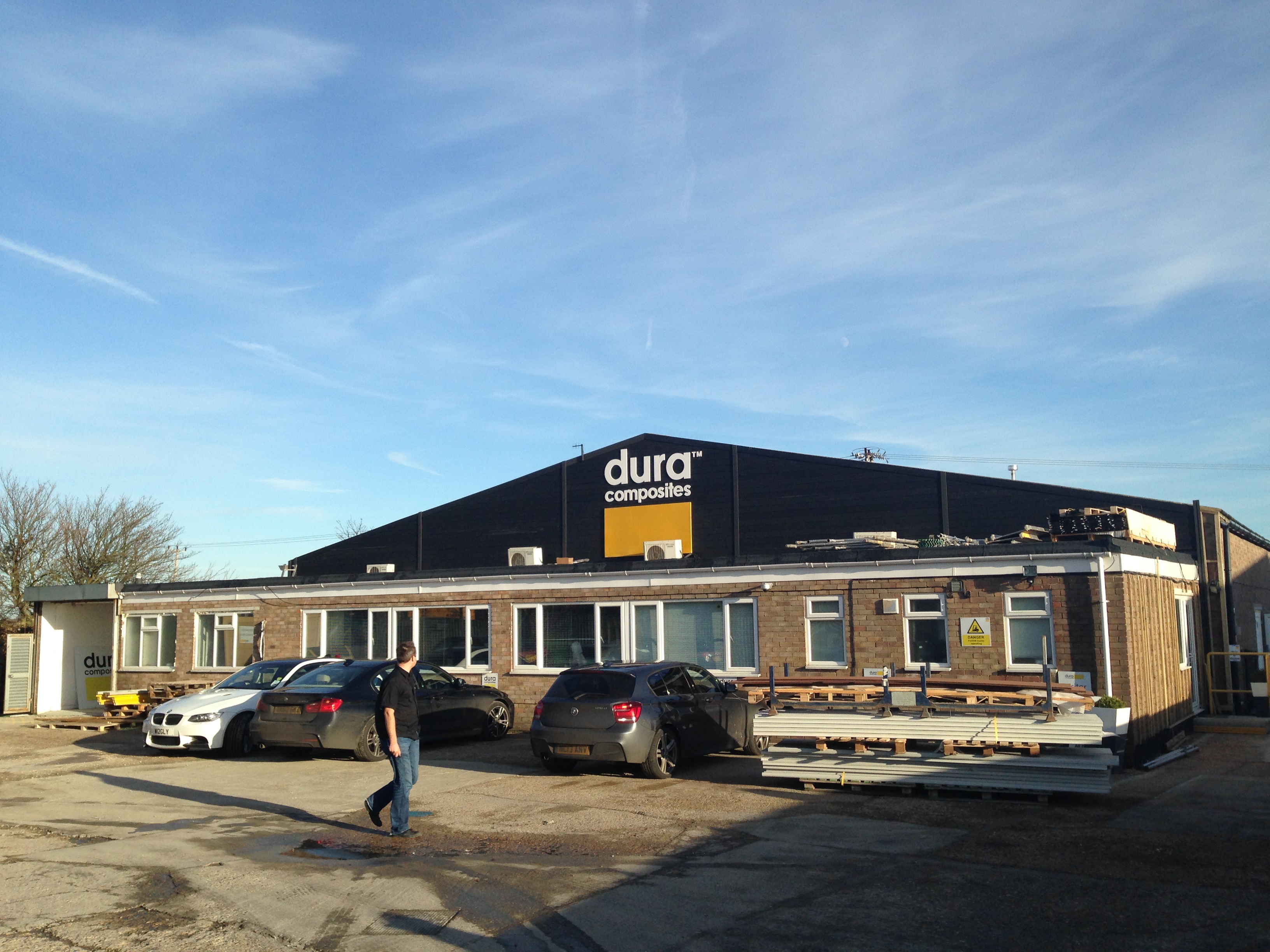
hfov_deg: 55.4
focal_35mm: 33
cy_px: 476
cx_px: 635
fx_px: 1211
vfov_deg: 42.9
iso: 50
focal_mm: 4.12
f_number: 2.4
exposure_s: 1/1355
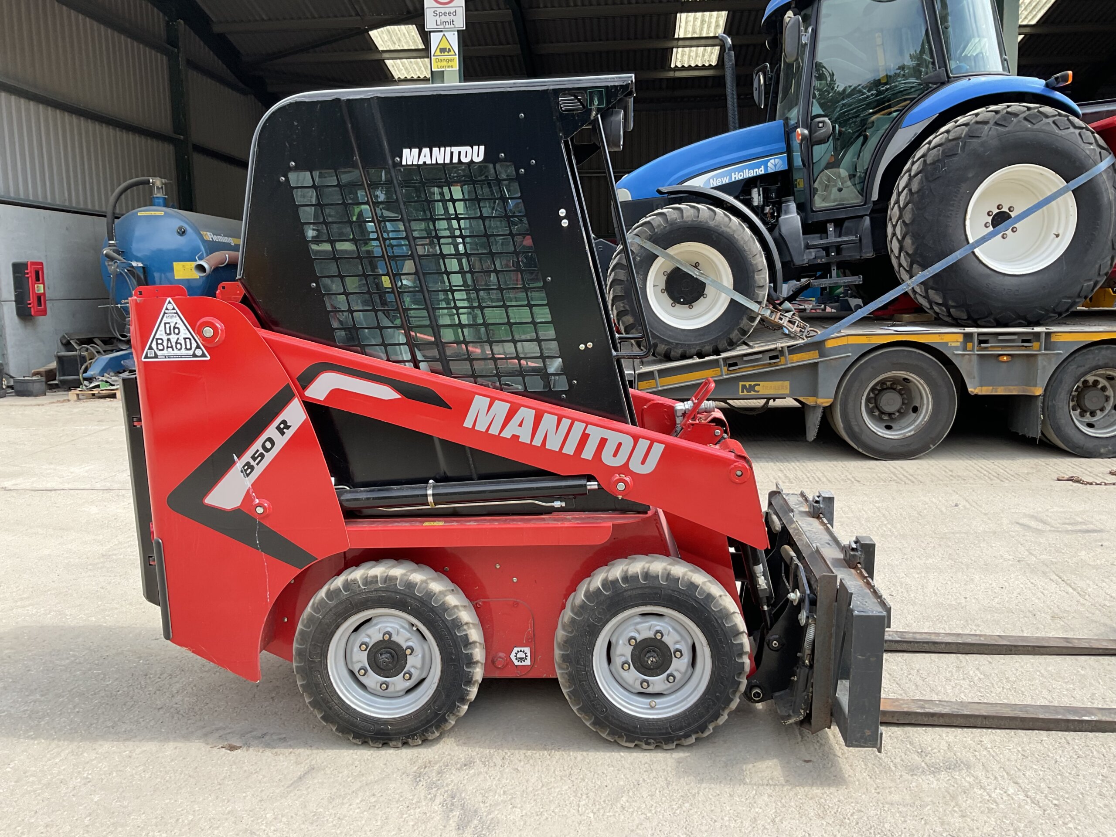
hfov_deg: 61.7
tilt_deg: -8.7
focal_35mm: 29
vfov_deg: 48.2
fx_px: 935
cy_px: 418
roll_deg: -0.3
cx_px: 558
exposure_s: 1/509
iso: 16
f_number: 1.8
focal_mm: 3
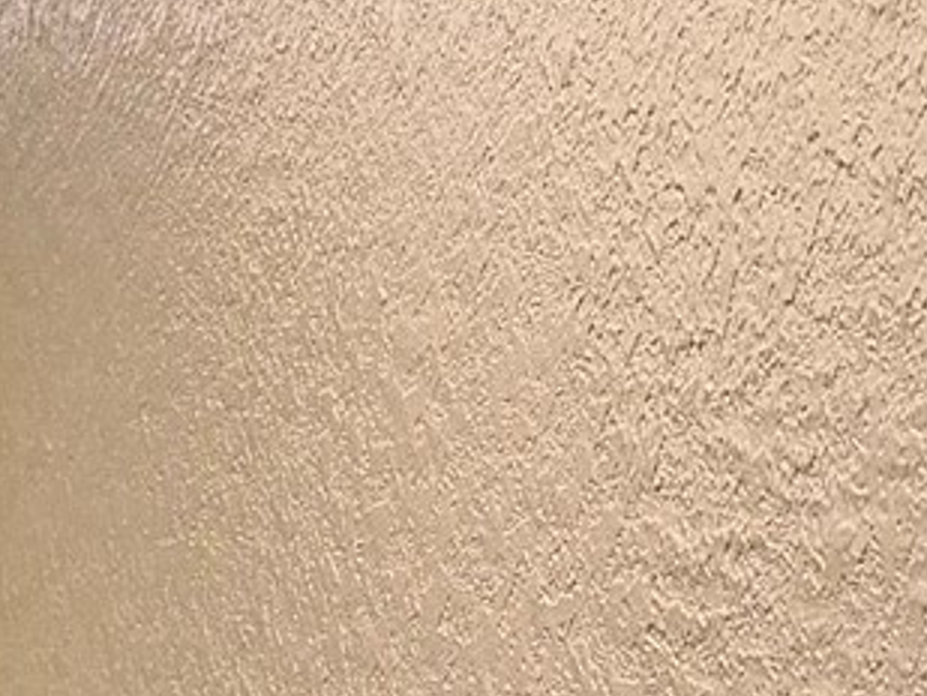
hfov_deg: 11.6
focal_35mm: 159
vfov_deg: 8.8
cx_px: -696
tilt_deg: -15.2
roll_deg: +1.1
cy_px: 1416
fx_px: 4260
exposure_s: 1/147
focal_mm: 6.76
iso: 200
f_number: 1.78
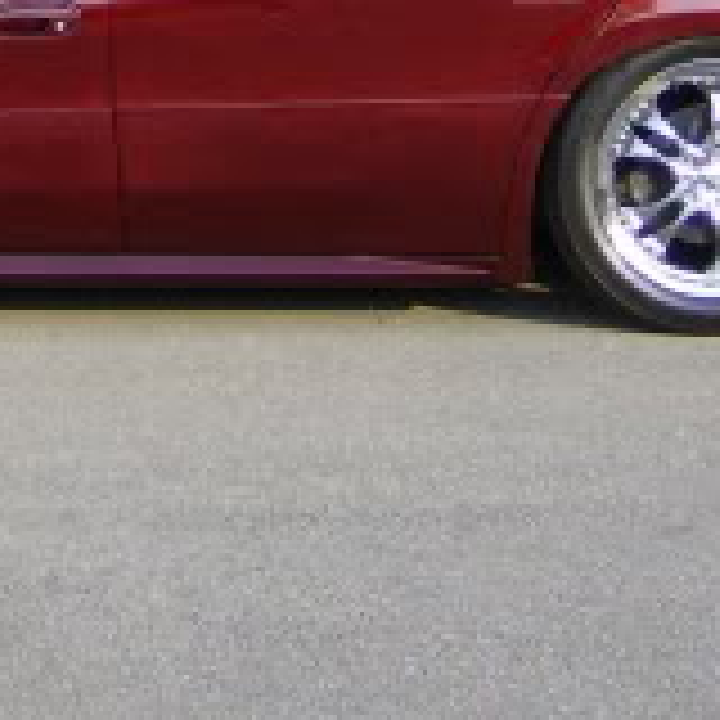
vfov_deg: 13.4
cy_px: -115
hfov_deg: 13.6
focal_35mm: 127
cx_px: 45
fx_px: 2989
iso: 100
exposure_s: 1/471
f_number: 2.8
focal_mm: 6
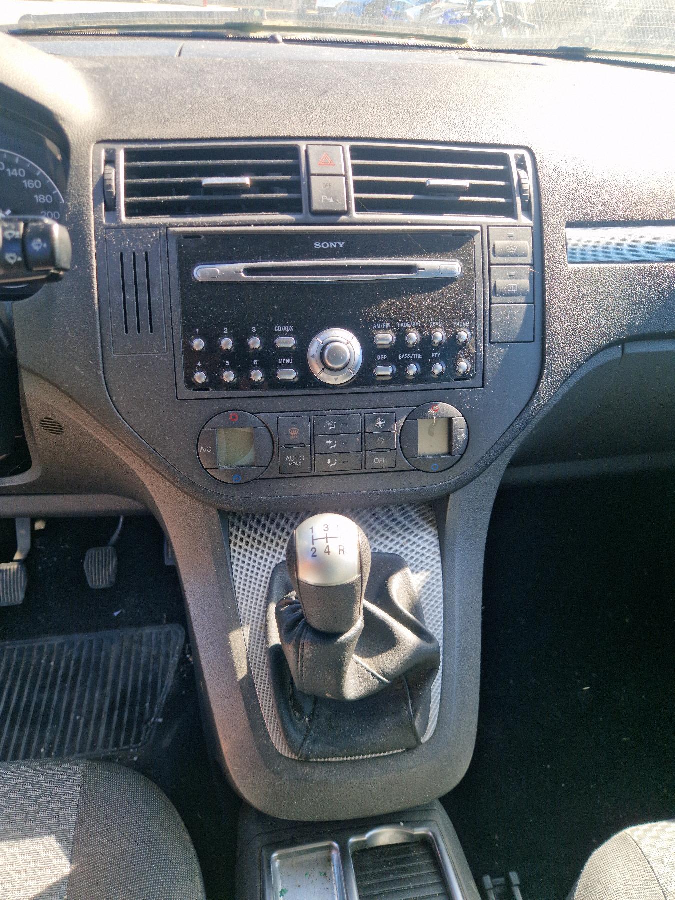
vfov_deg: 73.9
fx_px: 598
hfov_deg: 58.9
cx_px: 338
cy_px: 450
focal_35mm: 23
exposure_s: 1/125
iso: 50
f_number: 1.8
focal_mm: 5.4
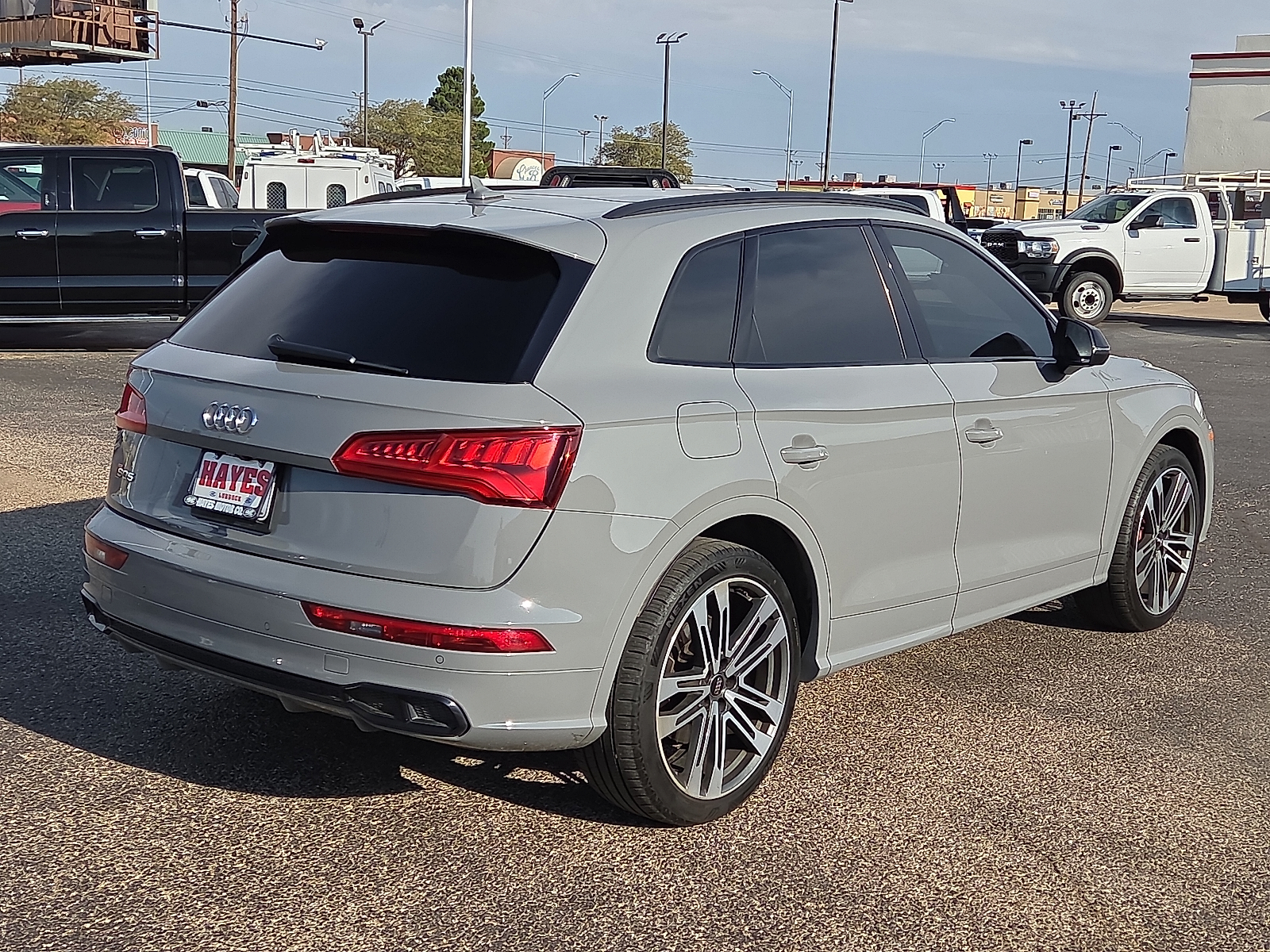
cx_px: 635
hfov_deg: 42.9
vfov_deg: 32.9
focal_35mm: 44
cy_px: 476
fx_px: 1614
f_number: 1.8
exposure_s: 1/1667
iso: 25
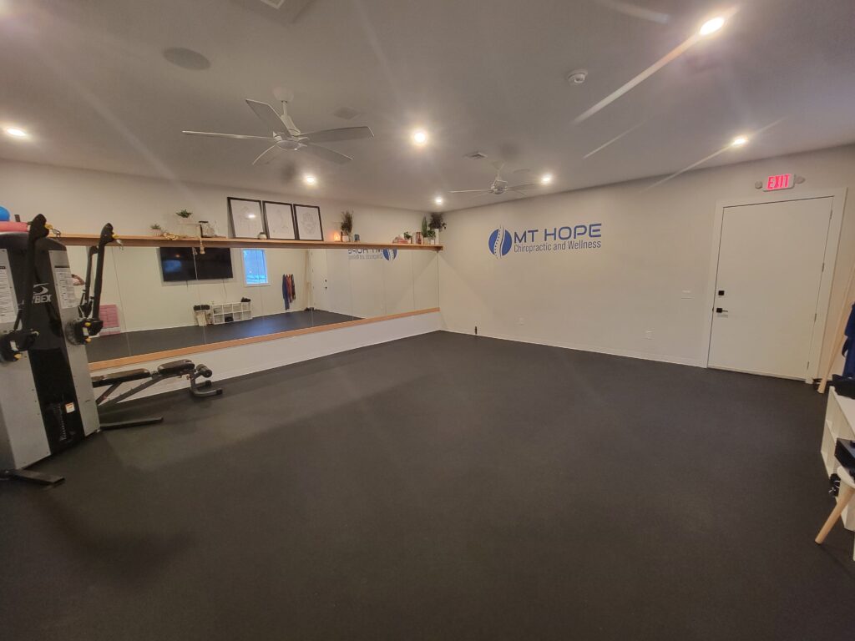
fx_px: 321
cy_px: 320
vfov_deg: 89.9
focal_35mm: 13
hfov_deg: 106.2
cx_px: 428
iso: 640
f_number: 2.2
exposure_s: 1/30
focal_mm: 2.2
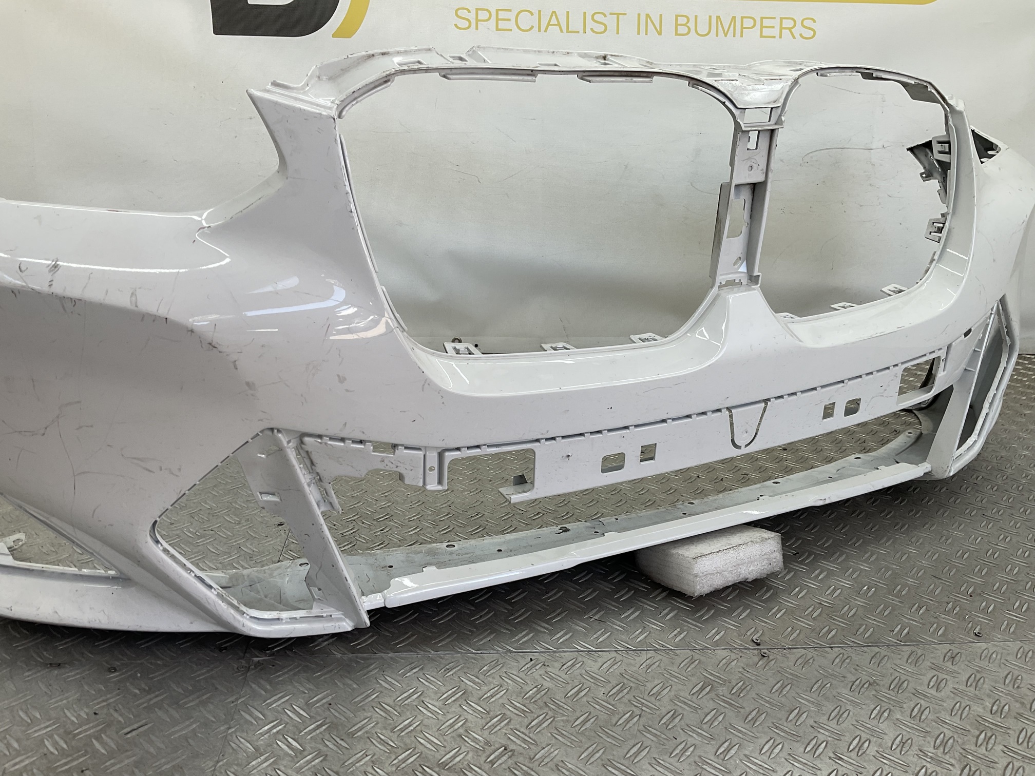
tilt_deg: -19.1
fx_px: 867
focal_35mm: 29
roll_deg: -3.3
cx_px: 518
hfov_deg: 61.7
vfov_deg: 48.2
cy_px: 388
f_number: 1.8
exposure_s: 1/135
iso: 16
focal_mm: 3
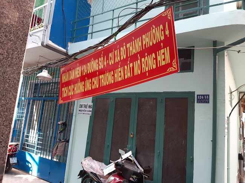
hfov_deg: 67.3
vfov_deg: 53.0
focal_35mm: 26
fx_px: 184
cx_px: 122
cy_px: 92
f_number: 1.7
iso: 40
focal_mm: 3.92
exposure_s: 1/100
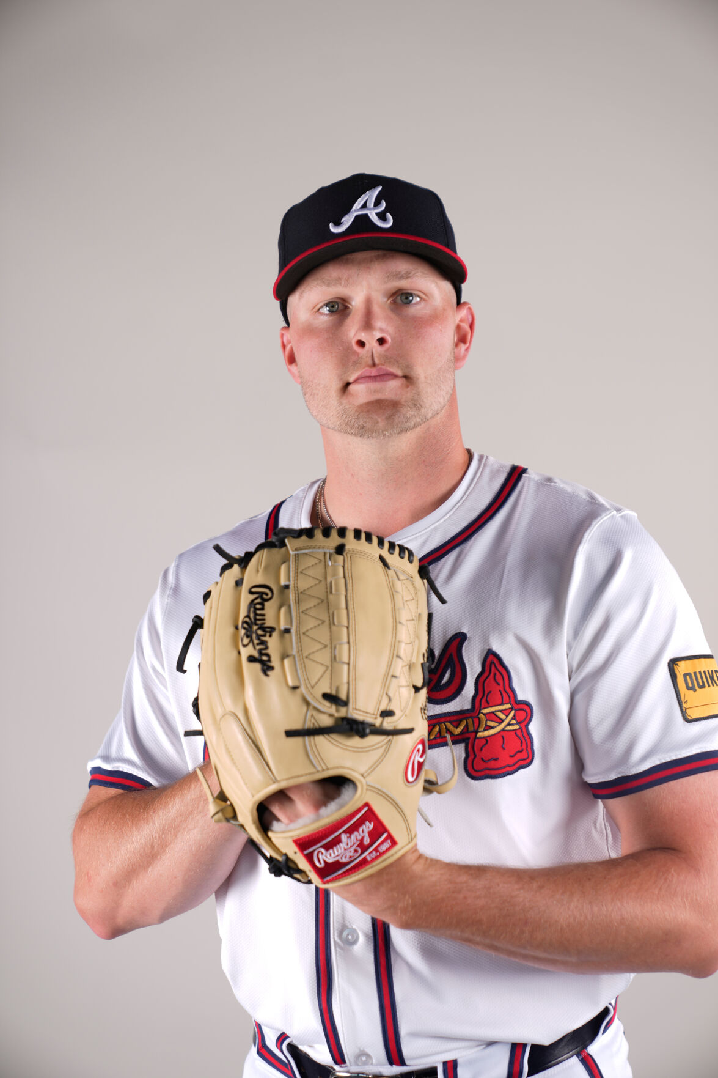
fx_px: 2094
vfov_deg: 28.8
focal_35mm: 70
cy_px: 539
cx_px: 359
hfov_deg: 19.5
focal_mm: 70
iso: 64
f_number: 3.5
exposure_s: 1/200
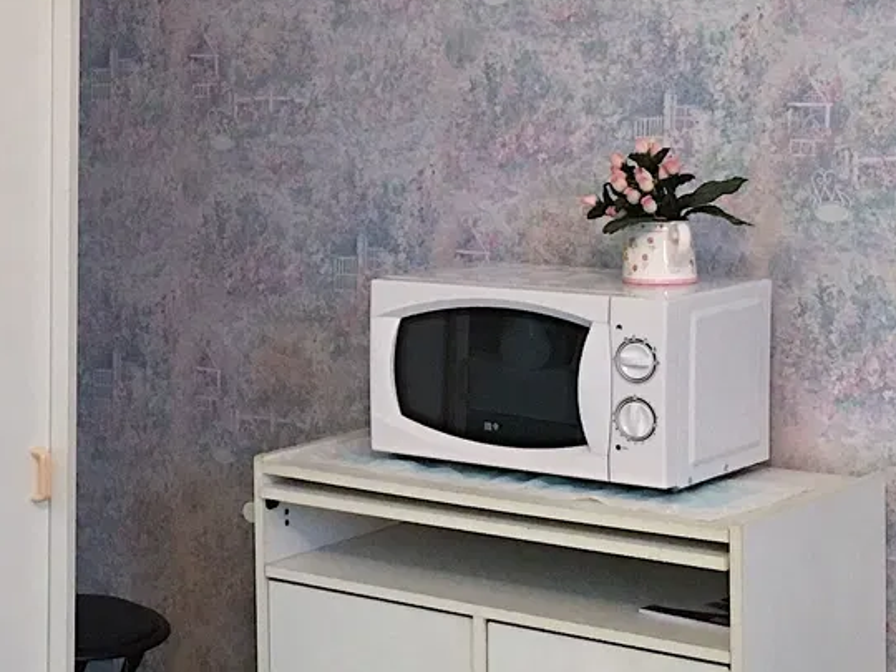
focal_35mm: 86
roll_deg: +0.8
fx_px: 2226
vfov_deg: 17.2
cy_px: 287
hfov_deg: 22.3
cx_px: 105
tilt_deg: -4.9
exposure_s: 1/17
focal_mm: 4.15
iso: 125
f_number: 2.2
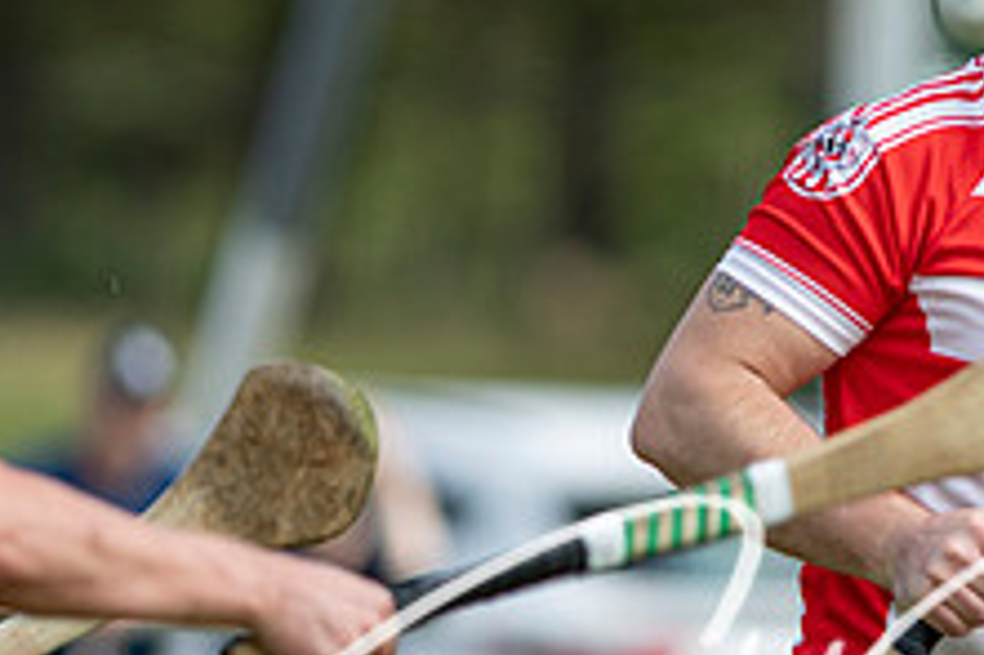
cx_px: 1278
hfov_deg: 1.7
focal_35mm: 1183
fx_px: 32310
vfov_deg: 1.2
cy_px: 448
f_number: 2.8
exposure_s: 1/1600
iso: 100
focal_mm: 300
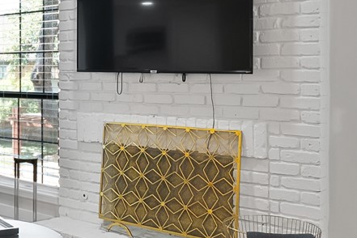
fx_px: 585
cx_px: -20
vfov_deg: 22.8
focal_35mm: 59
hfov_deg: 30.8
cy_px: 69
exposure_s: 1/5
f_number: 9
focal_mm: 13
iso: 640
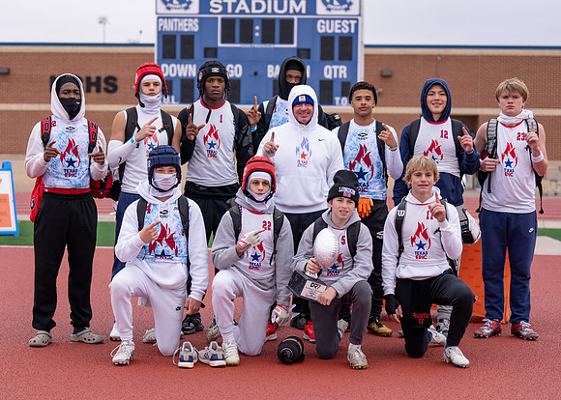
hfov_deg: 24.9
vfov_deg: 17.9
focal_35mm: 80
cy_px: 213
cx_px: 238
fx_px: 1271
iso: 100
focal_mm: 70
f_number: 2.8
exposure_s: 1/800
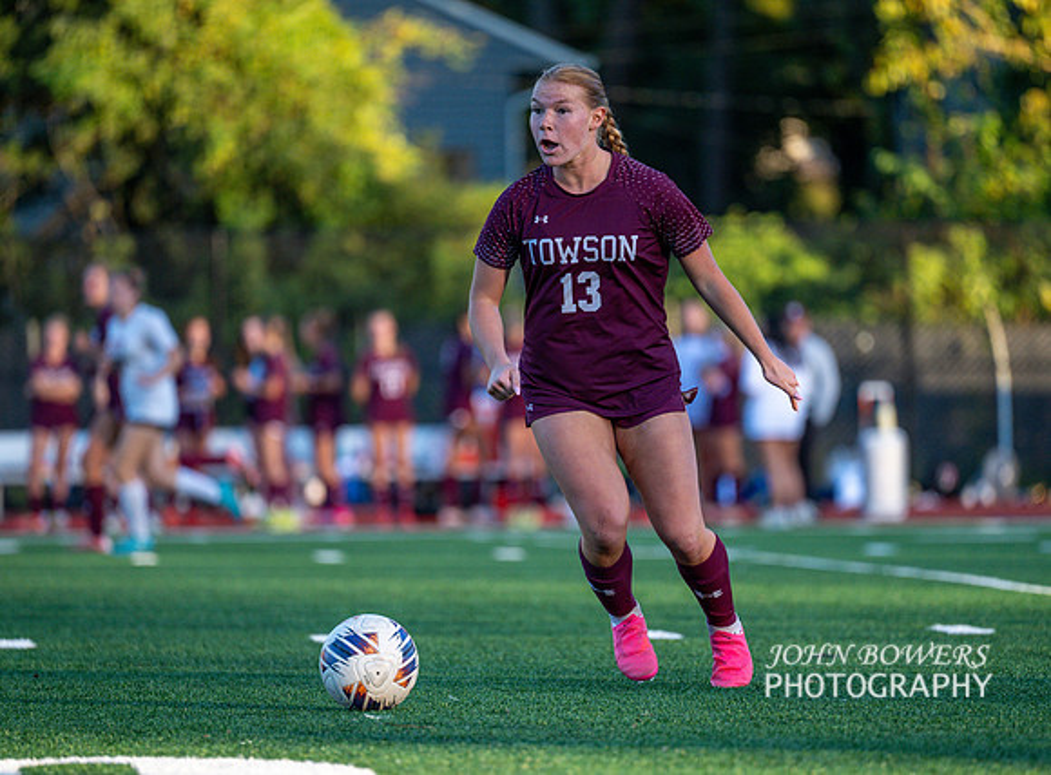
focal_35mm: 265
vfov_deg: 5.6
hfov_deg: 7.5
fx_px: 7988
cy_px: 418
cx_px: 559
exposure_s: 1/2000
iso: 900
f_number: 2.8
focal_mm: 200
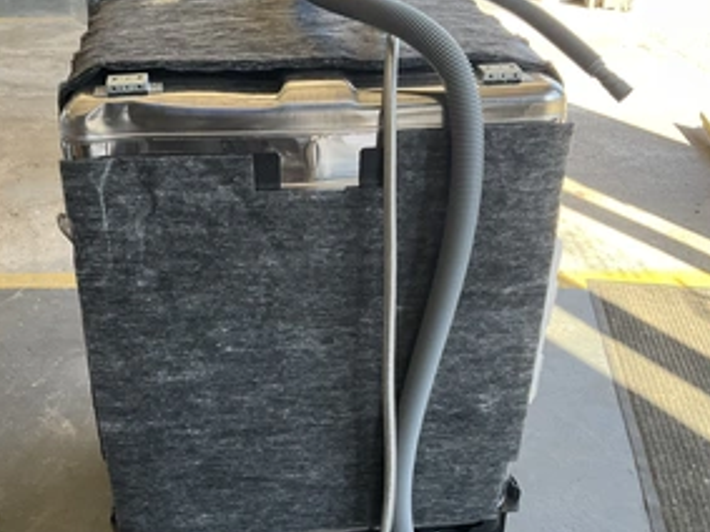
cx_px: 286
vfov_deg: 35.1
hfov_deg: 45.6
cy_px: 304
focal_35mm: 41
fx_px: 841
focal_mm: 3
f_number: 1.8
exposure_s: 1/122
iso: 50
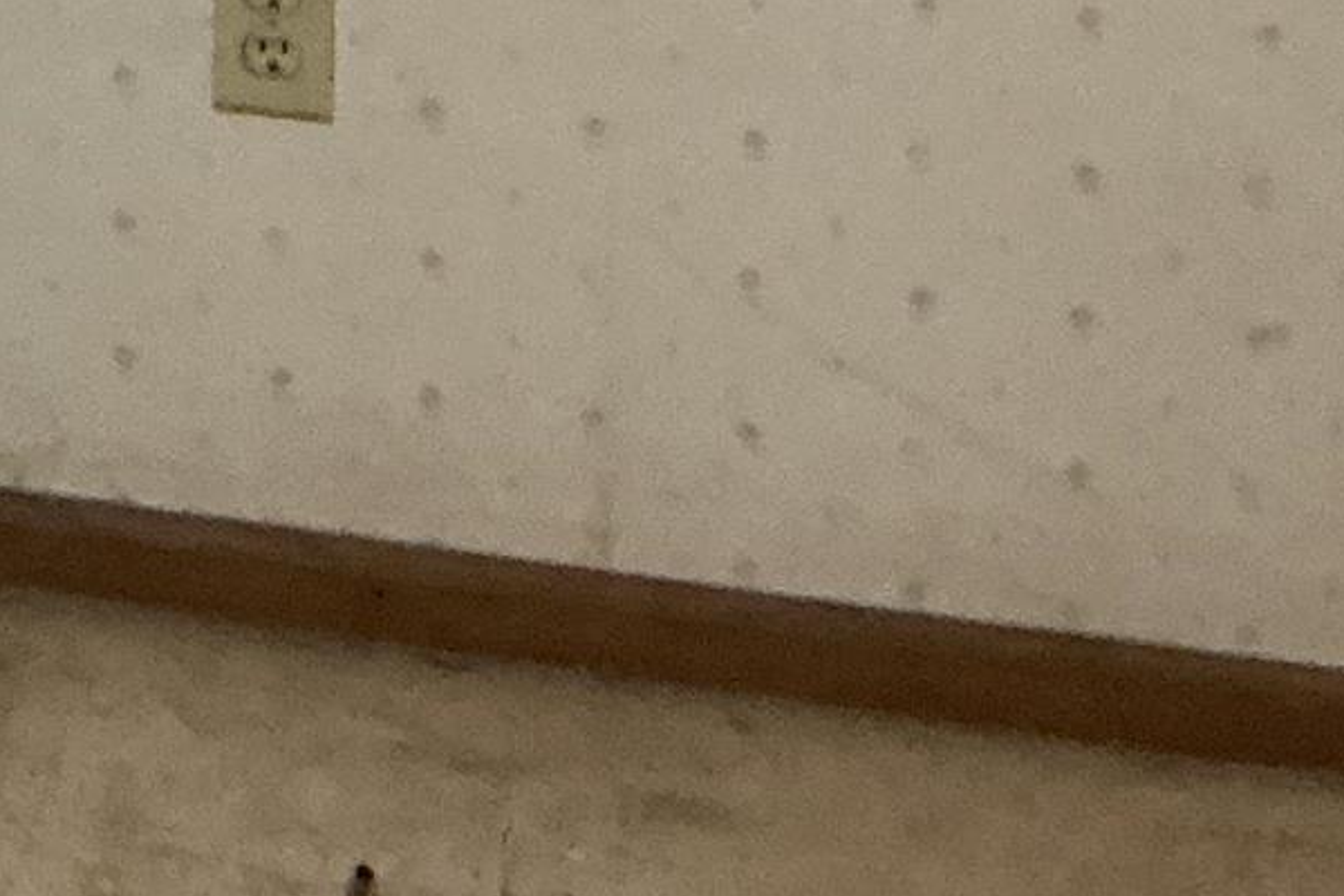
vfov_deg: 8.6
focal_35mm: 149
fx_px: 5562
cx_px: -1223
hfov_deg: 12.4
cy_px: -1039
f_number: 1.8
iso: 320
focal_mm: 3
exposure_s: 1/40
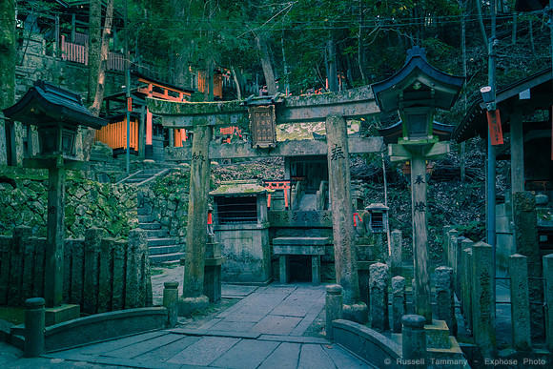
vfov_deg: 42.3
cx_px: 276
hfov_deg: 60.3
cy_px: 184
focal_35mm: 31
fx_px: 476
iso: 6400
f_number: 4
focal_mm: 31
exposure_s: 1/80
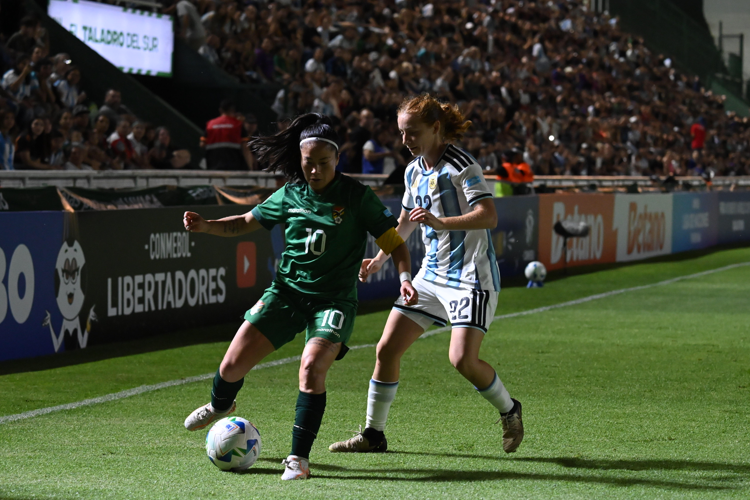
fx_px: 2833
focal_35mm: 136
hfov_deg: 15.1
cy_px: 265
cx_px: 404
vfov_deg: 10.1
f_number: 5.6
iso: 8000
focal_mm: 125
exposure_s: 1/1600
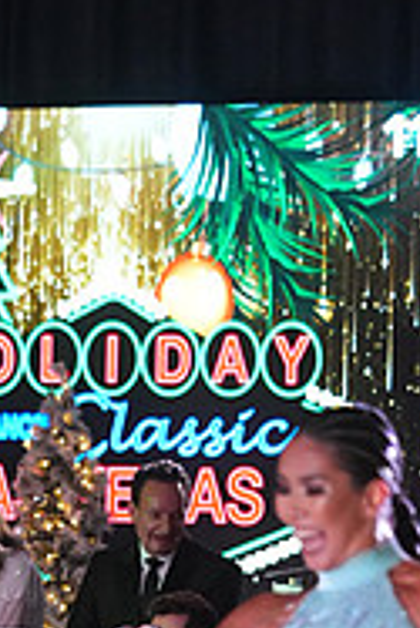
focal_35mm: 419
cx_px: -5
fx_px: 7318
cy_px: 887
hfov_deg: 3.3
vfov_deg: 4.9
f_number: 4.5
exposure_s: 1/200
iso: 4000
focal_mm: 135
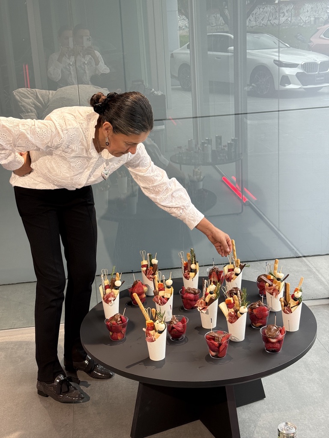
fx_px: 608
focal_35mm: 48
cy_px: 219
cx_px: 164
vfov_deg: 39.7
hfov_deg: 30.3
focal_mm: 6.76
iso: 80
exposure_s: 1/126
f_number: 1.78
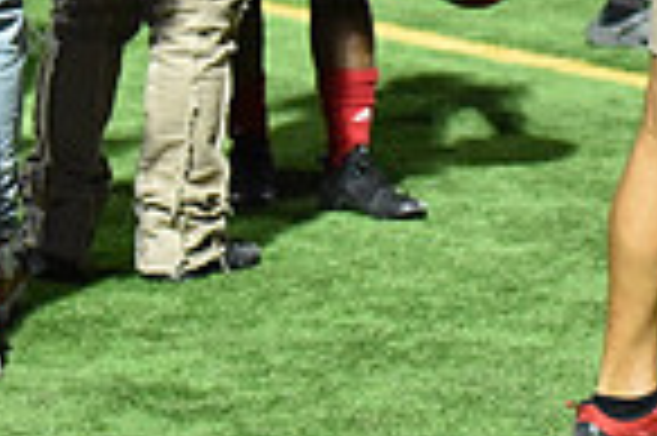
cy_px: -249
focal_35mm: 279
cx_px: 950
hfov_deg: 7.3
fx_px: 5086
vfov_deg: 4.9
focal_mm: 70
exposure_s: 1/400
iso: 9000
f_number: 2.8
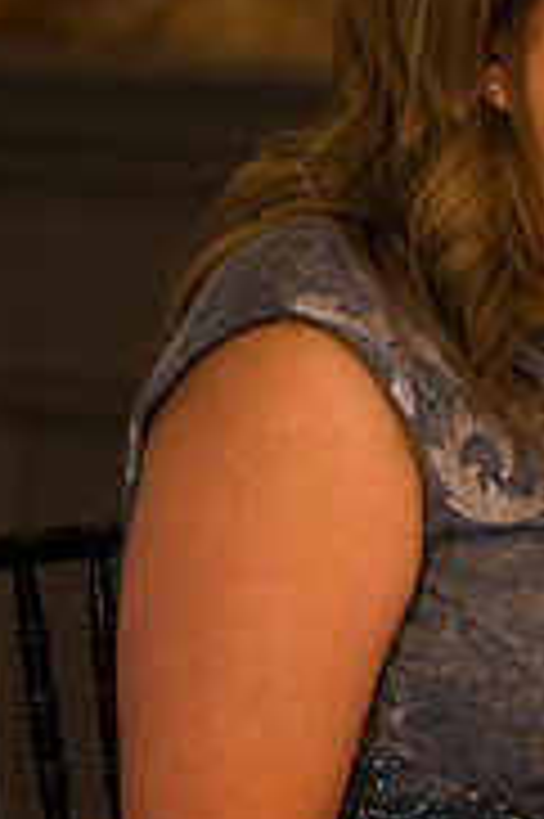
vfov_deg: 3.2
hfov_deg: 2.2
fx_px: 14465
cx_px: 701
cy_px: 133
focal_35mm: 637
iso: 1600
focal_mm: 200
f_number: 3.2
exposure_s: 1/125
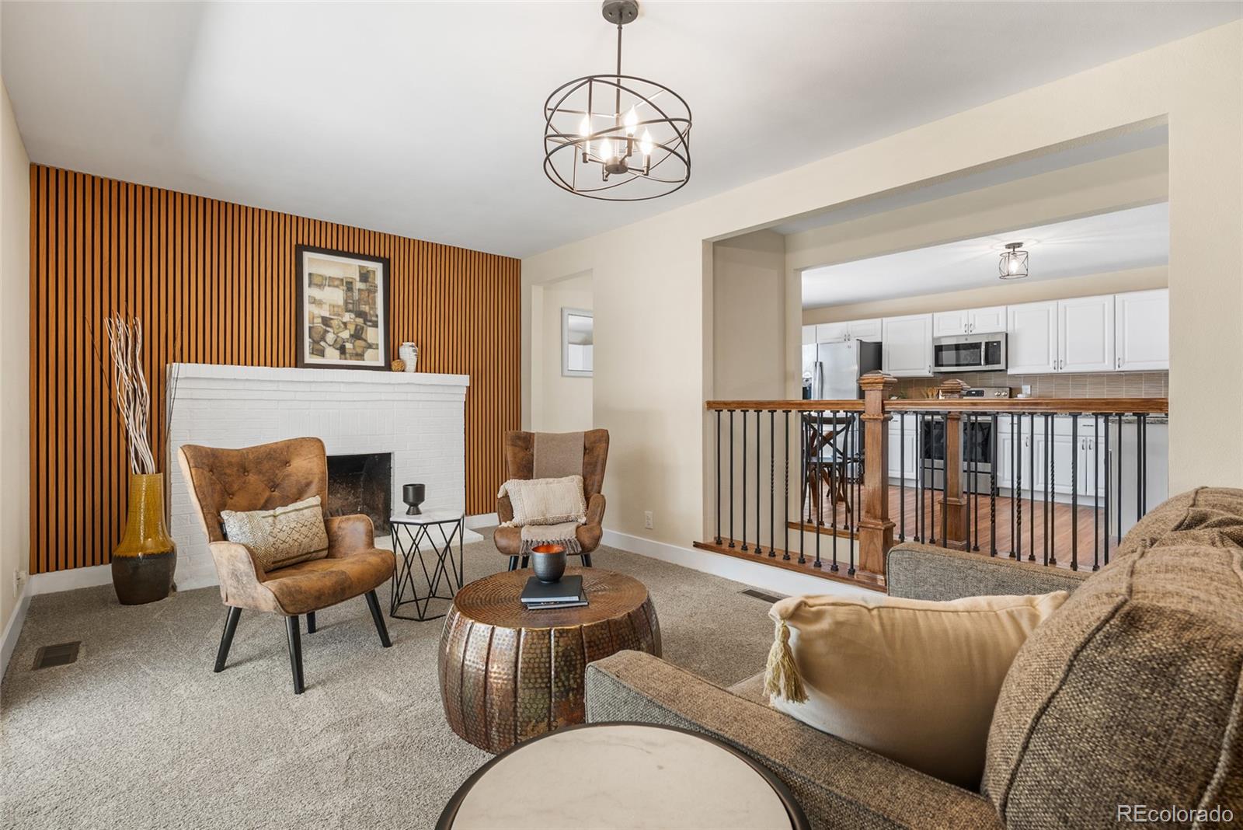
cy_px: 415
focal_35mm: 16
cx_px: 622
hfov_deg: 95.0
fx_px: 570
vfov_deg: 72.1
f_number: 8
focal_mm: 16.5
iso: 200
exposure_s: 1.3
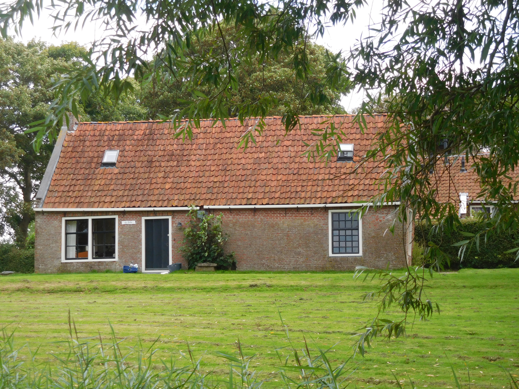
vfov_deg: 23.7
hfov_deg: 31.2
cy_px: 194
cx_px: 260
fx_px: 930
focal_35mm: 62
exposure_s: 1/250
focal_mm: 11.1
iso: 125
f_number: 4.4
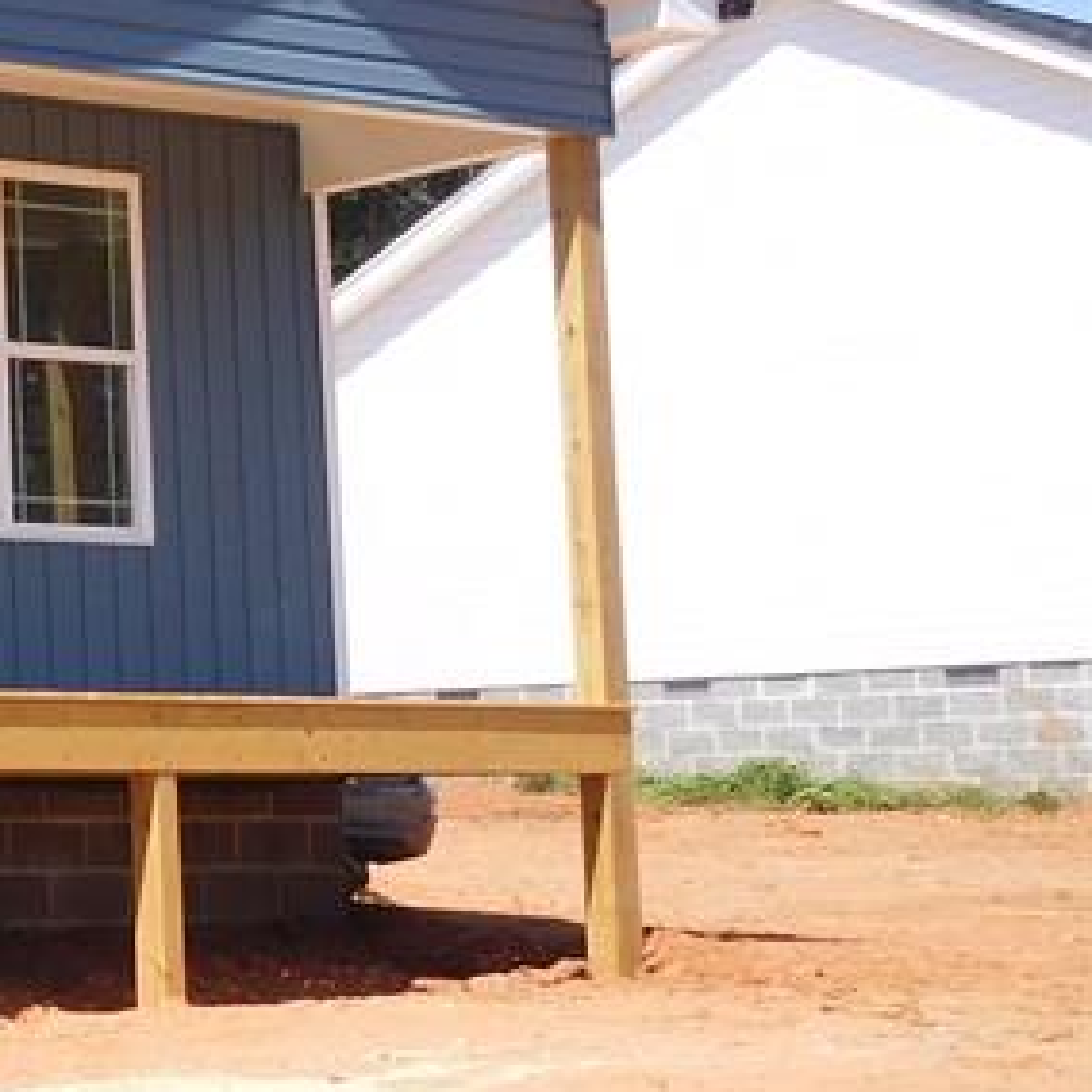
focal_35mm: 102
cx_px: -865
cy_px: 392
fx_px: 3640
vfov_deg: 17.0
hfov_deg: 14.9
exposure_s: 1/800
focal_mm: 5.7
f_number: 3.6
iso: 125
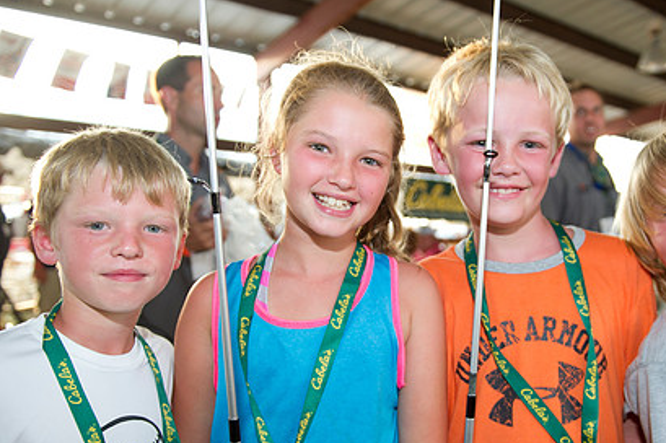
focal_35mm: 34
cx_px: 418
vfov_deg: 38.7
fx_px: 628
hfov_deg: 55.2
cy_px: 259
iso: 800
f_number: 2.8
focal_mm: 24
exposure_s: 1/100
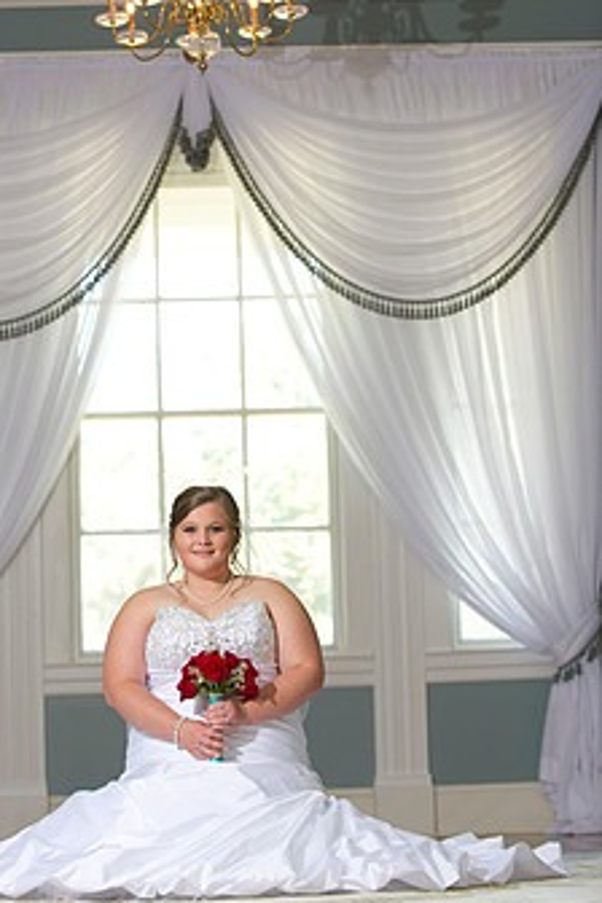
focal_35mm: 107
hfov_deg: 12.8
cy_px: 390
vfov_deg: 19.1
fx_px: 2684
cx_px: 203
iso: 400
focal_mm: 80
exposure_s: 1/80
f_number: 3.2
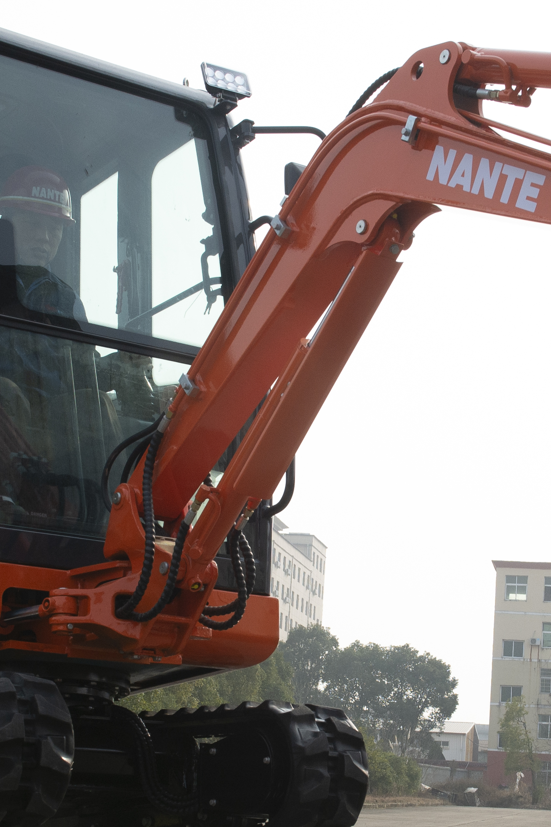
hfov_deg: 15.9
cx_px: 335
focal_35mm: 86
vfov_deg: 23.5
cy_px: 558
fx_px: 1974
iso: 500
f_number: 9.5
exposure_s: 1/750
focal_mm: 31
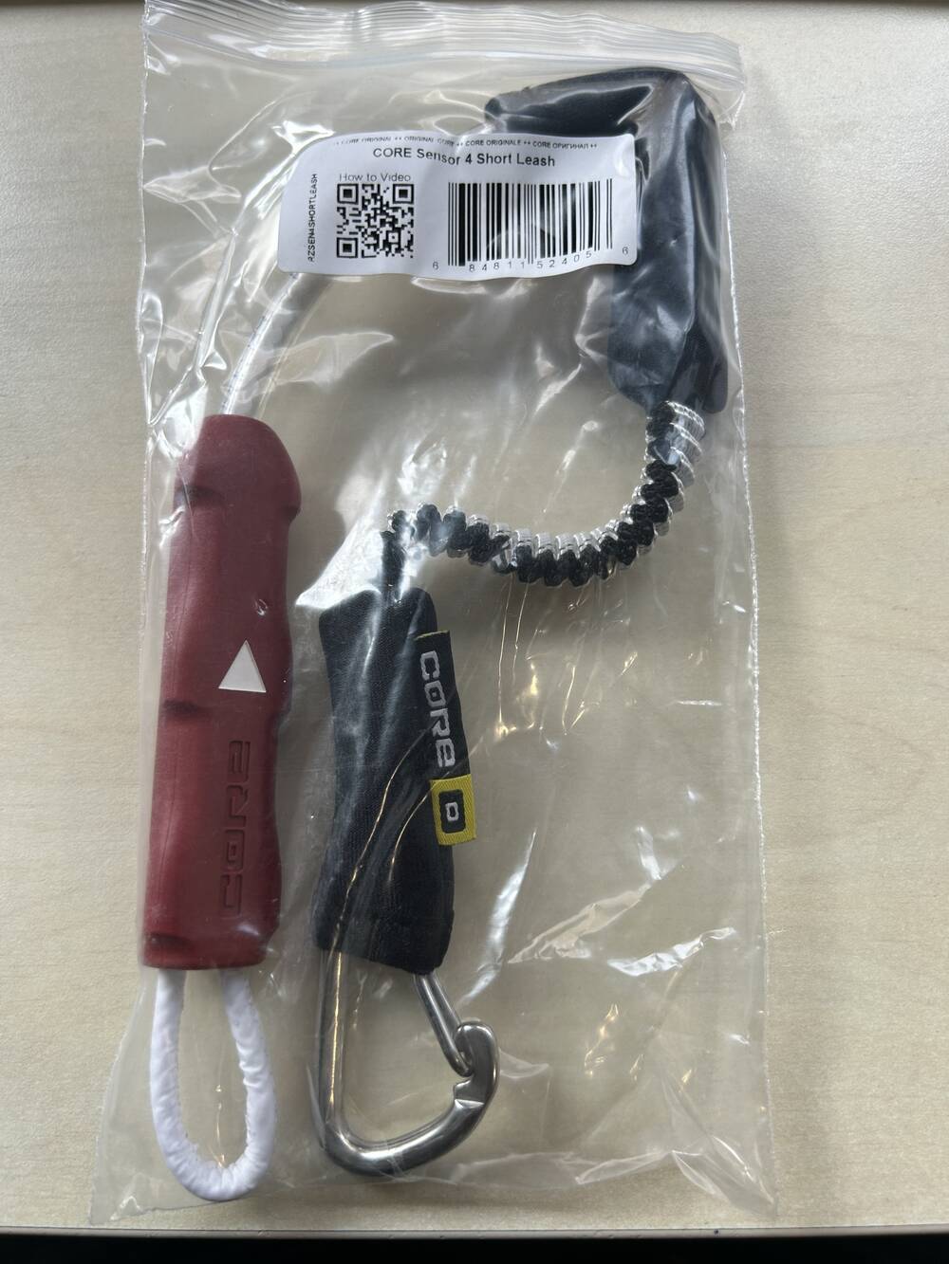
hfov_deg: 53.1
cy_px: 632
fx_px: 950
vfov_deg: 67.3
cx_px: 474
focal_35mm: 26
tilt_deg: -78.7
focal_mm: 5.7
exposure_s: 1/121
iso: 50
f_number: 1.5
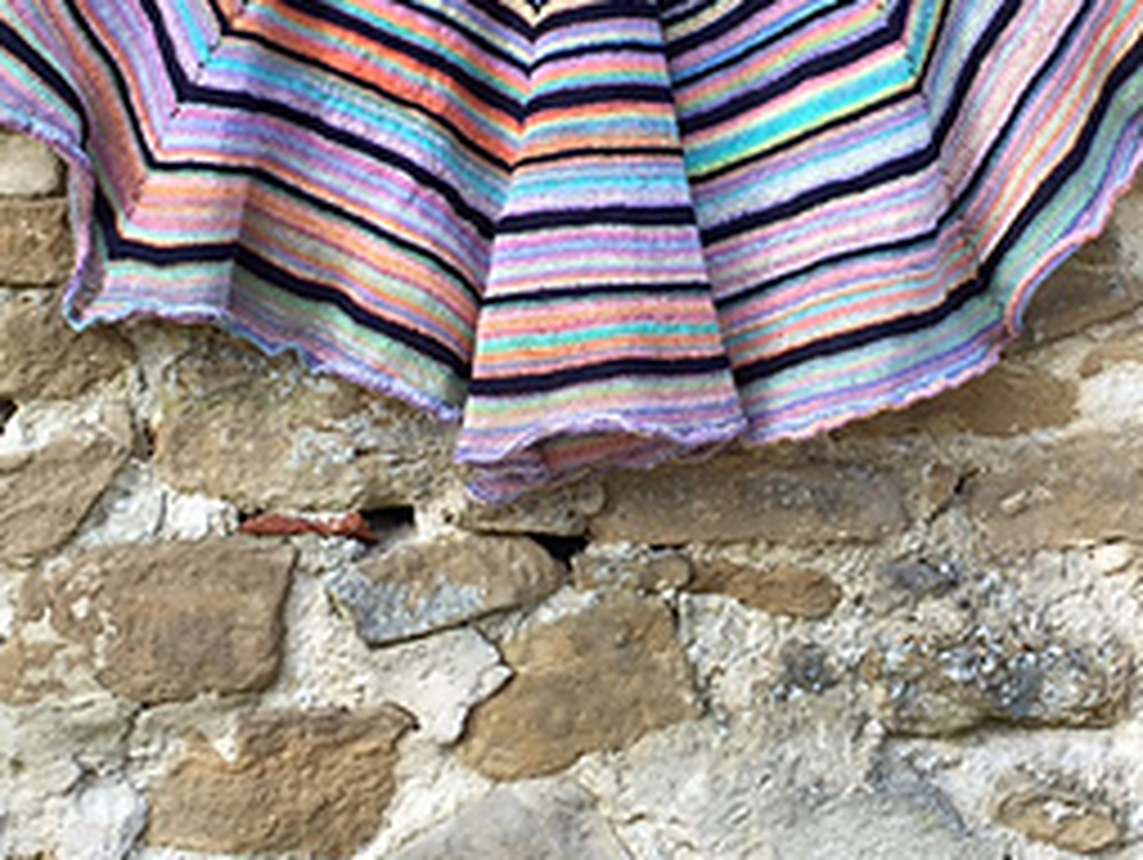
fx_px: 2413
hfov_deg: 26.6
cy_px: 333
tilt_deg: -5.1
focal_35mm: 73
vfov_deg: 20.2
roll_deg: +0.0
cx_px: 680
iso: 32
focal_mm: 4.15
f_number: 2.2
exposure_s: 1/191
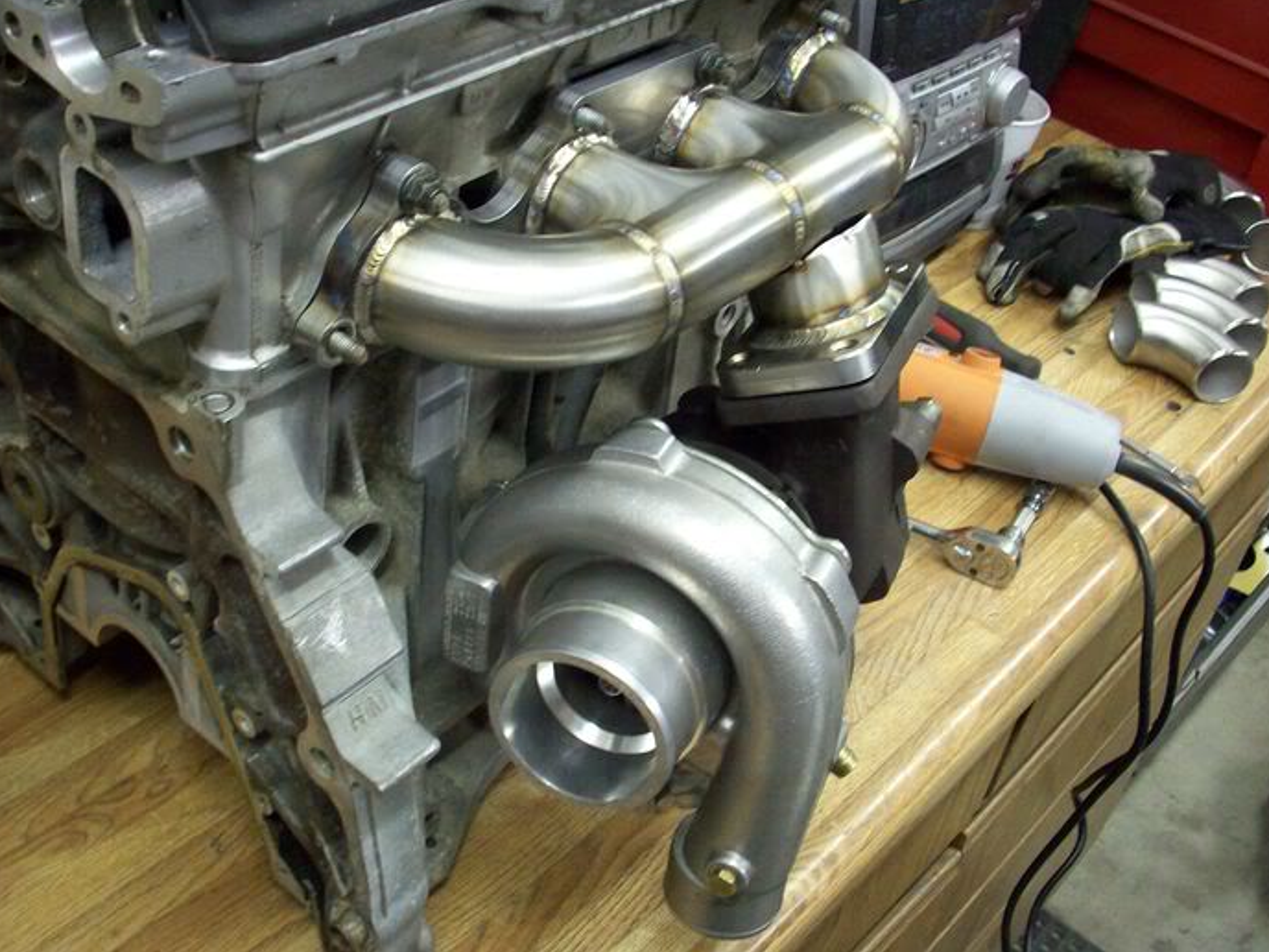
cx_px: 603
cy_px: 504
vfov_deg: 33.6
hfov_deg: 43.8
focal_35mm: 43
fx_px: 1576
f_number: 2.8
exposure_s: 1/19.5
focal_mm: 6.2
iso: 160
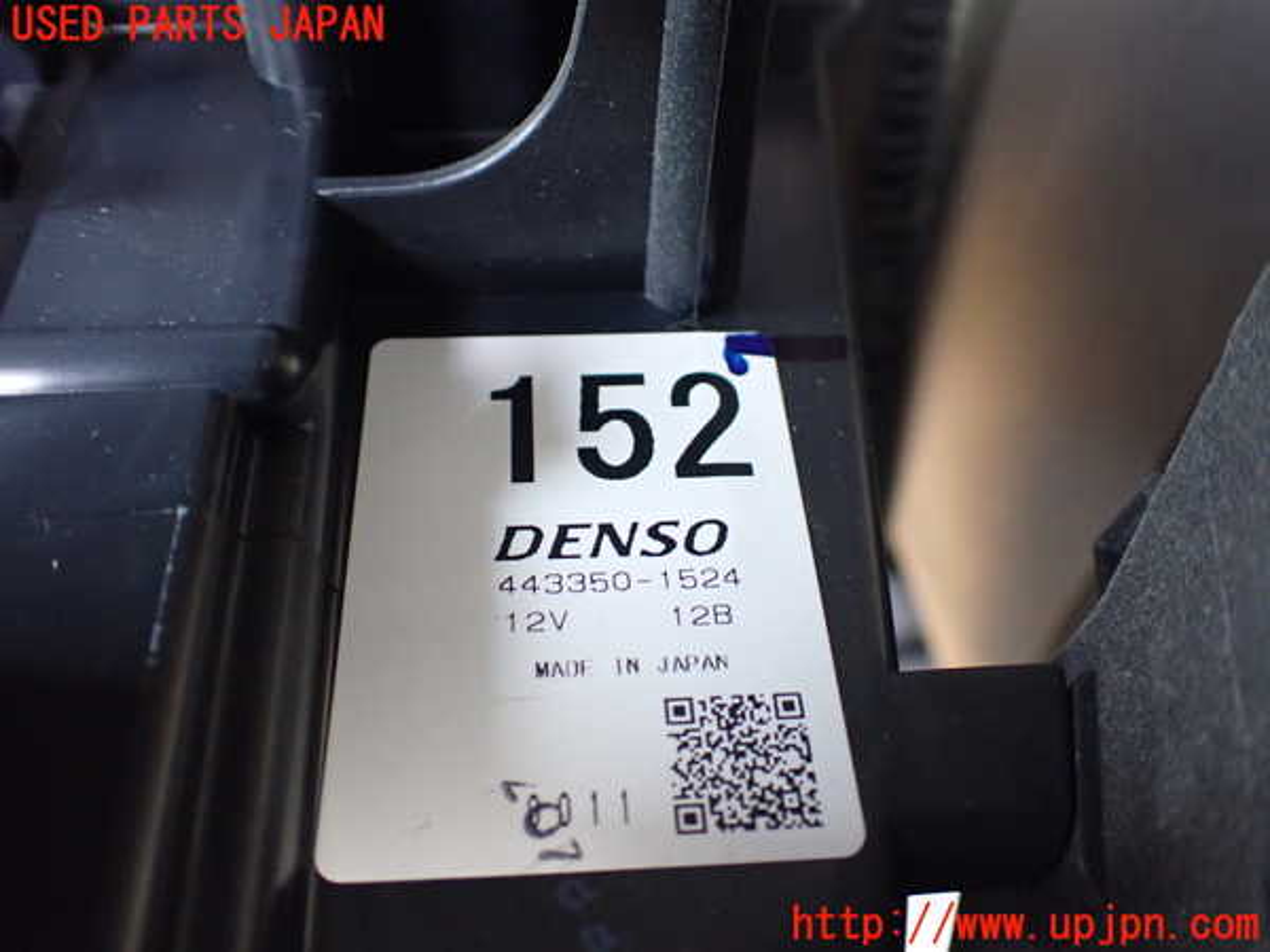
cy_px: 476
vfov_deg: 46.8
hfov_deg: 60.0
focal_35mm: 30
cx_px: 635
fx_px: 1101
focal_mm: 5.4
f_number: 2.3
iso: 800
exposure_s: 1/50
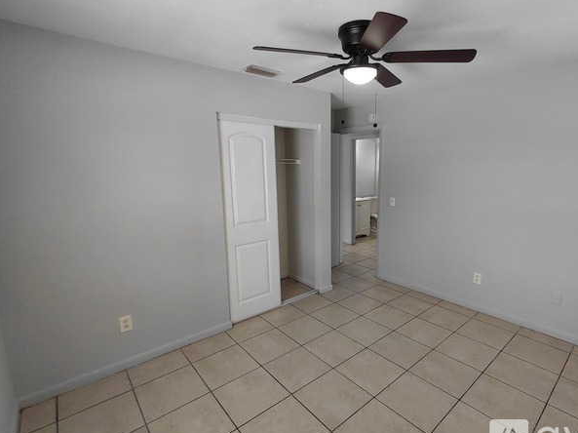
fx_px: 300
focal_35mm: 18
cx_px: 322
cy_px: 215
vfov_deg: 71.5
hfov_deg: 87.4
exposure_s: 1/120
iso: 80
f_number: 2.2
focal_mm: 1.64
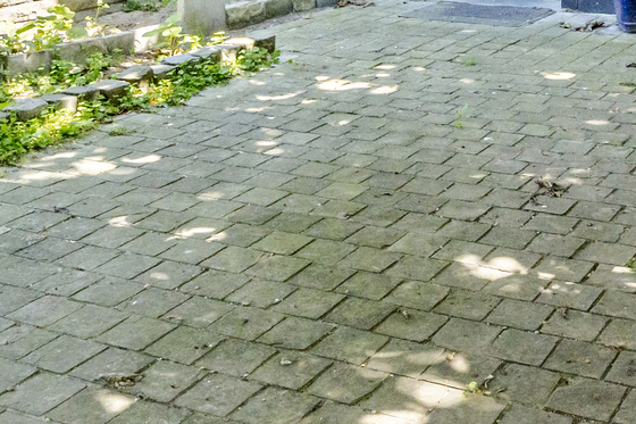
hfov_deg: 32.5
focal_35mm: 60
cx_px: 513
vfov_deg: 20.1
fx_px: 1060
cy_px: -171
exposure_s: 1/160
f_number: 11
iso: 500
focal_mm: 14
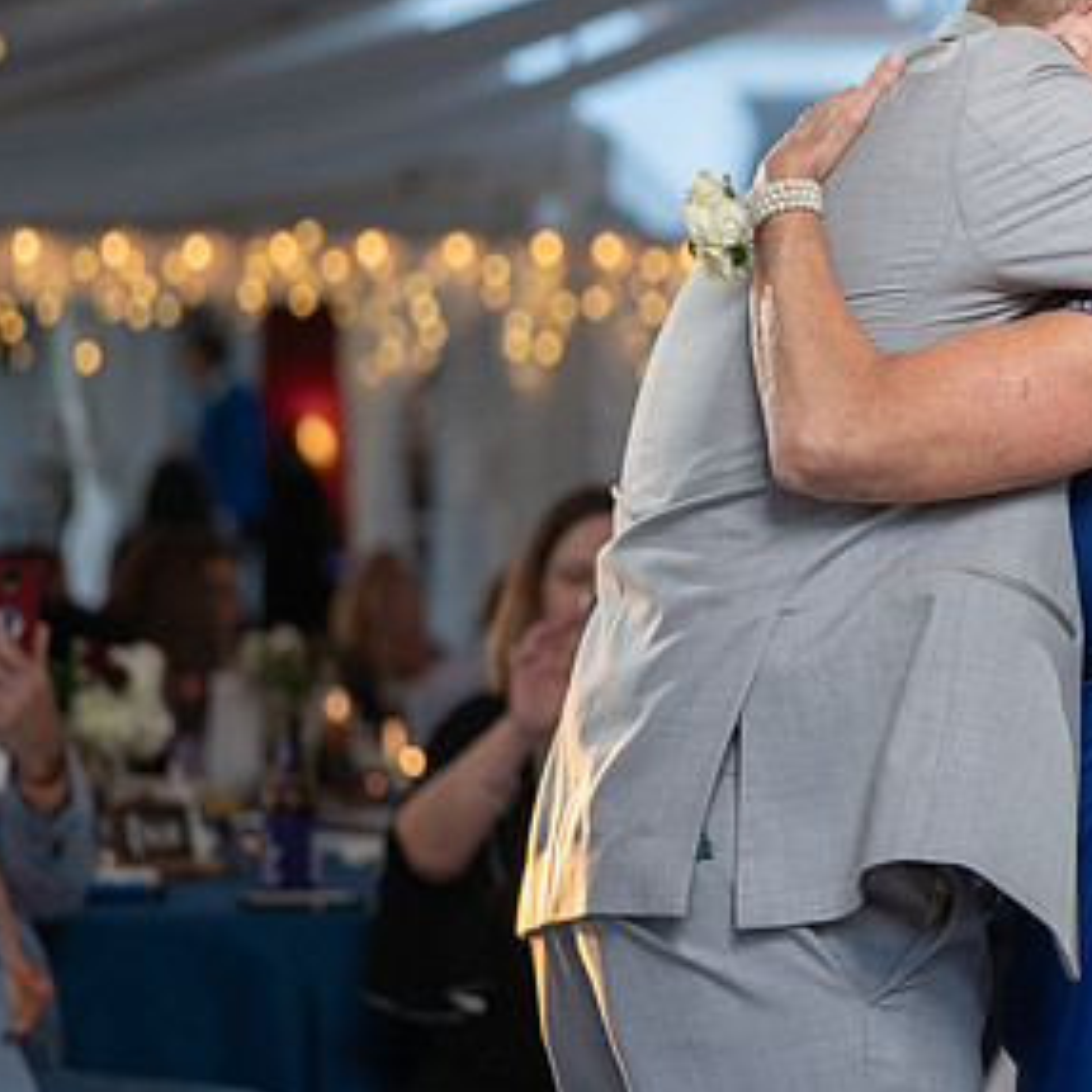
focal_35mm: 168
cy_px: 292
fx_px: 5996
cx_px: 1326
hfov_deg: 10.2
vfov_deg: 10.4
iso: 500
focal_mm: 75
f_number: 2.8
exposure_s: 1/250
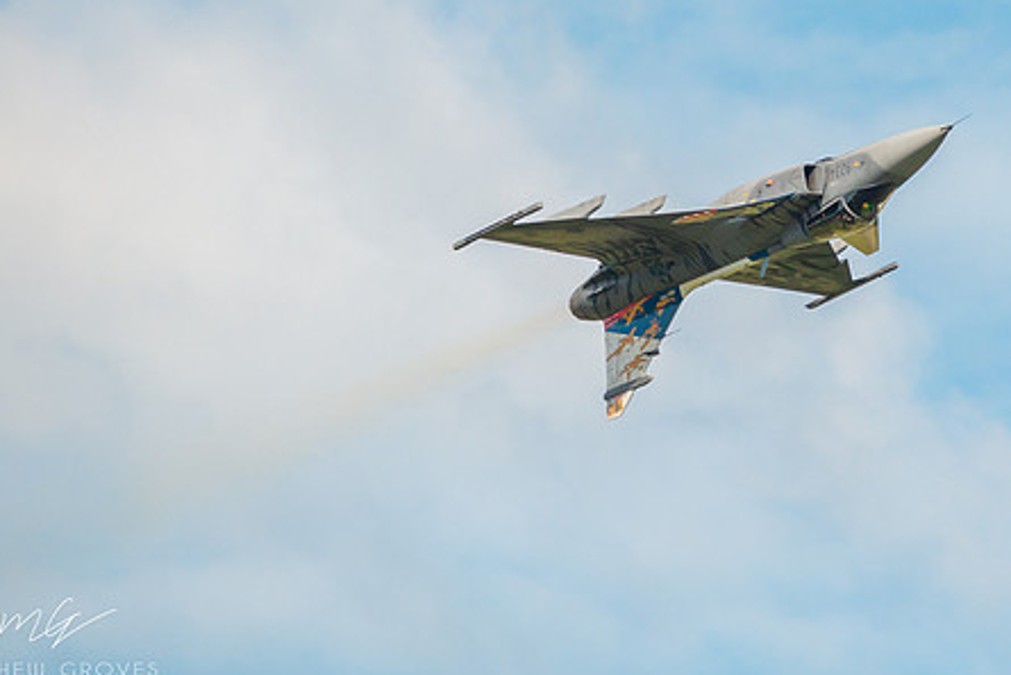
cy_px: 174
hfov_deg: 1.8
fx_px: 32726
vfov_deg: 1.2
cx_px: 810
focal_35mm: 1165
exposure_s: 1/1600
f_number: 9
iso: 400
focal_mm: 500
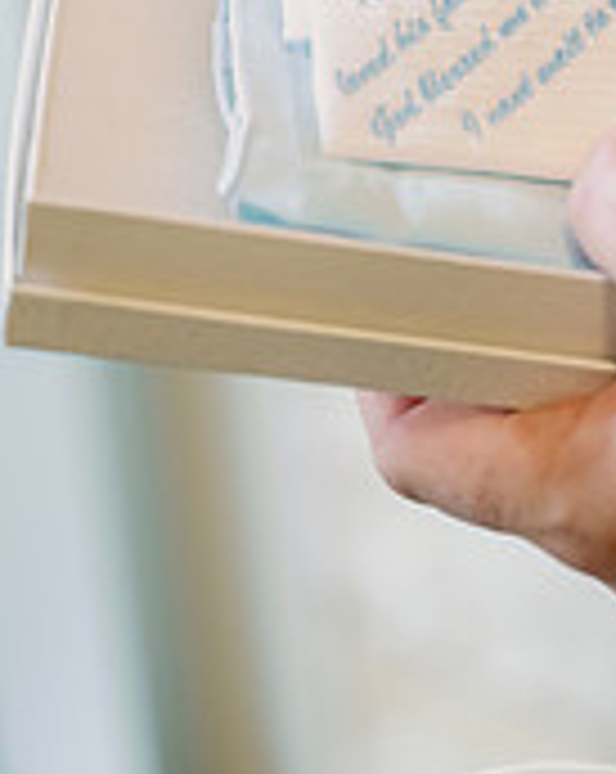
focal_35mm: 160
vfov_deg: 12.0
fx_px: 3656
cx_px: 638
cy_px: 27
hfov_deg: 9.6
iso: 2000
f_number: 2.8
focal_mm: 65
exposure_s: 1/400
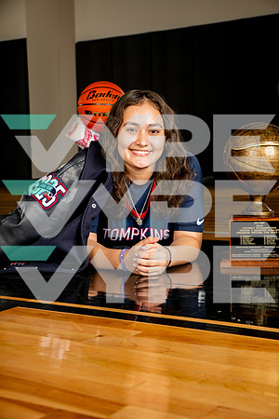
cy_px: 210
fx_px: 756
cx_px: 140
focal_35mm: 65
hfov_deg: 20.9
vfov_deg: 31.0
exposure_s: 1/500
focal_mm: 65
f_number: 8
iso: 250
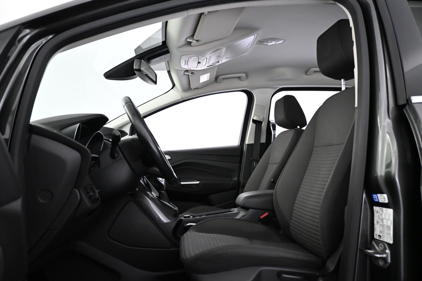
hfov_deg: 68.9
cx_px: 211
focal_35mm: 26
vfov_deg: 49.1
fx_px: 308
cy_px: 140
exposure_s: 1/80
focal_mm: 17.5
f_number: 3.5
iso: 3200
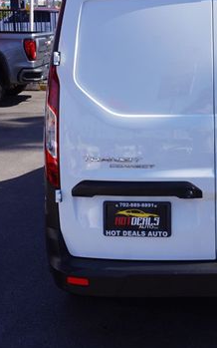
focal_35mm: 56
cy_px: 143
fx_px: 530
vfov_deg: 36.2
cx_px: 193
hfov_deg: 22.6
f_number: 11
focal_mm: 20
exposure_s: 1/100
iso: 100
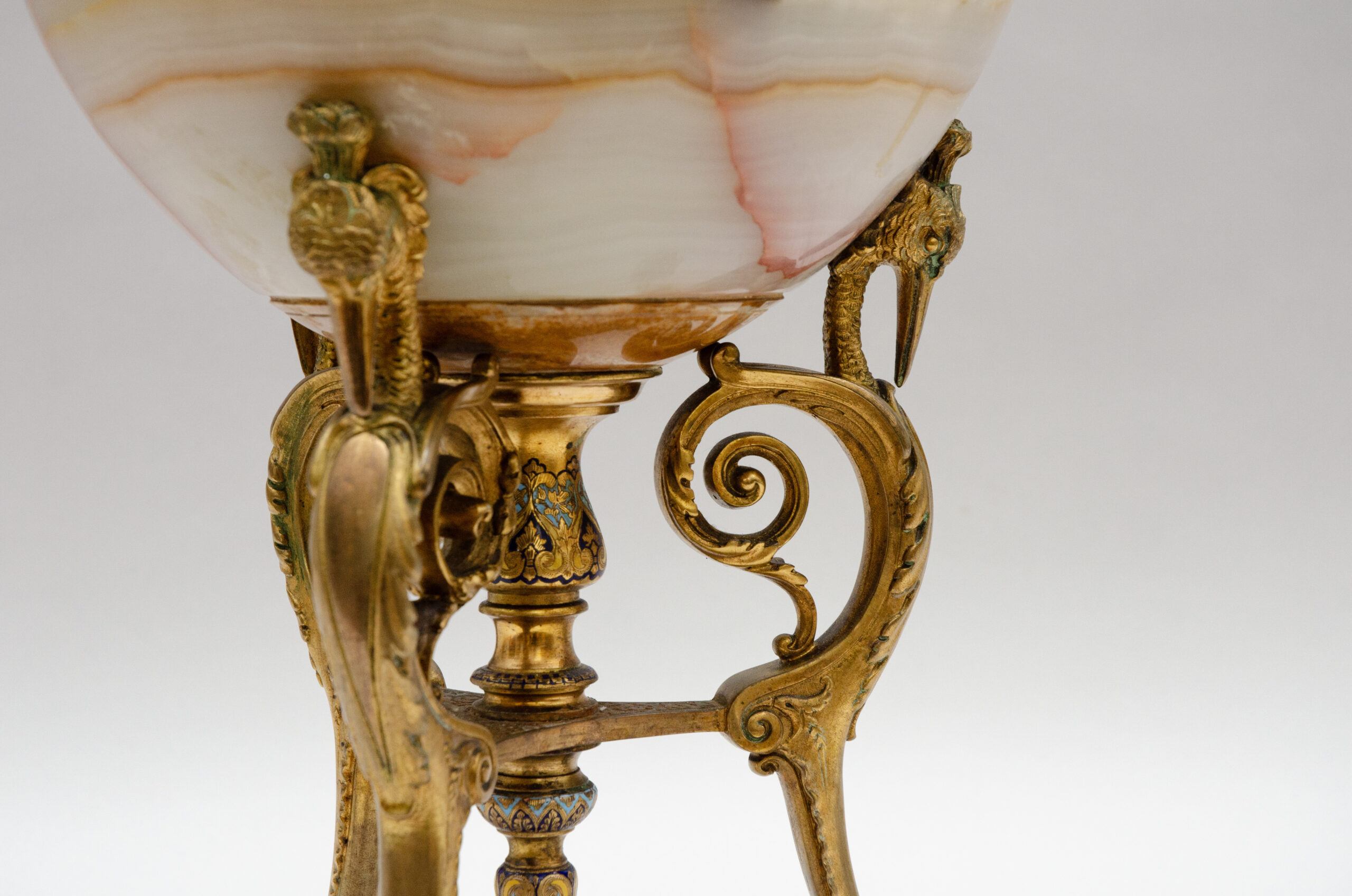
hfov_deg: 24.7
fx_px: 3092
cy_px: 448
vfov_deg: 16.5
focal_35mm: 82
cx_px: 676
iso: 200
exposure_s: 1/125
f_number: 8
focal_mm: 55
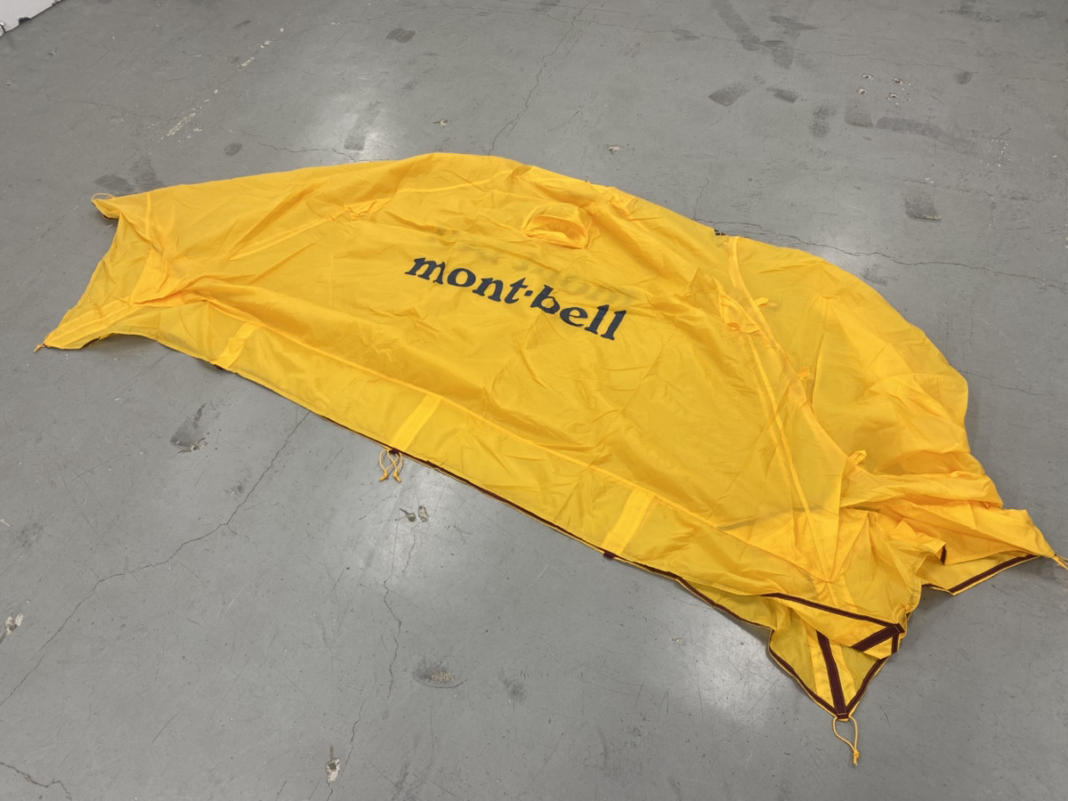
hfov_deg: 67.3
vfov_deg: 53.1
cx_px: 534
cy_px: 400
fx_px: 802
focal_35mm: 26
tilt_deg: -50.4
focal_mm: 4.25
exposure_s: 1/100
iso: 100
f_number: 1.8
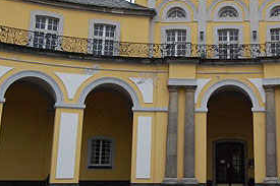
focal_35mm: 54
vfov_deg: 24.8
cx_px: 211
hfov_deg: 36.0
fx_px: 420
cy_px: 50
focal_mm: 22
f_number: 13
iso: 1600
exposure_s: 1/640
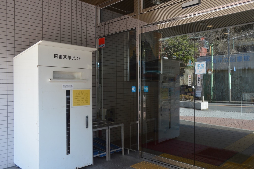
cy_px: 84
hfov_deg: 62.0
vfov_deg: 43.5
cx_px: 127
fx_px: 211
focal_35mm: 30
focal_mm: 20
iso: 400
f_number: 5.6
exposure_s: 1/125
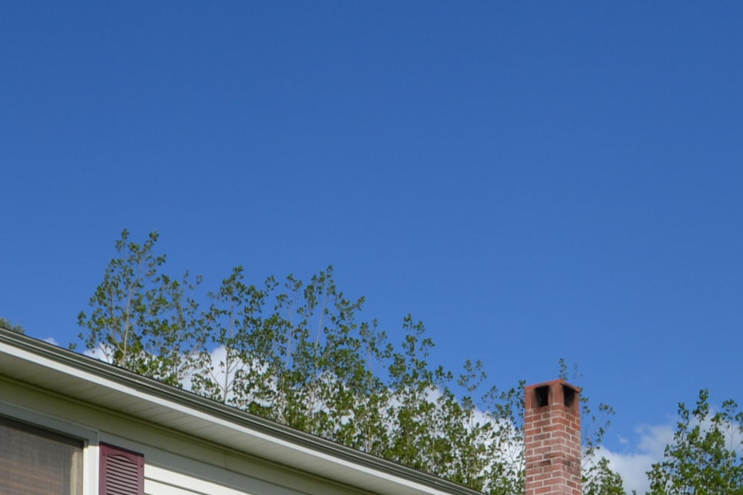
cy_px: 658
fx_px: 1878
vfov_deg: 14.4
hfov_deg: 22.2
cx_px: 186
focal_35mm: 91
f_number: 9
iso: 100
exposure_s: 1/320
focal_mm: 20
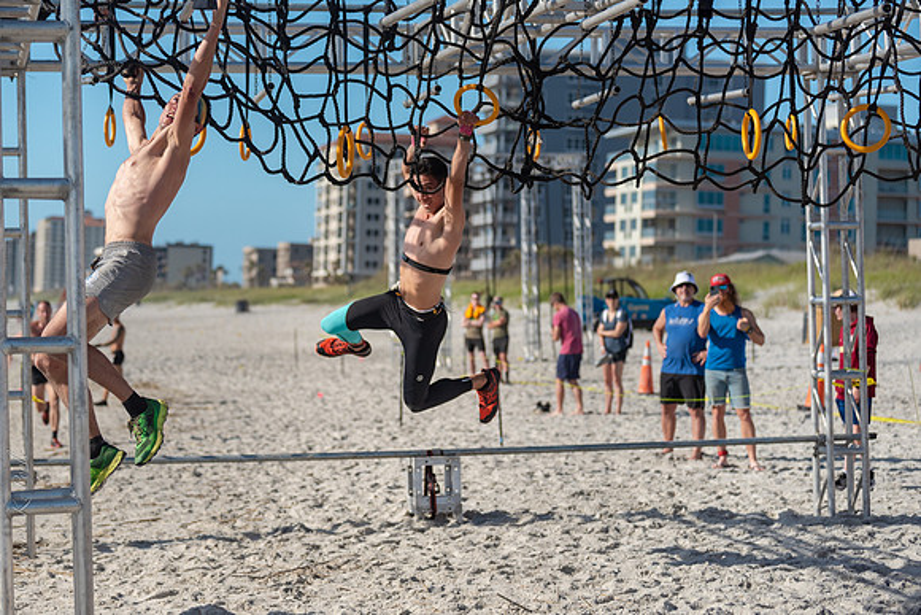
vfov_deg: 17.2
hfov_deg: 25.5
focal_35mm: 80
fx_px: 2037
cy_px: 288
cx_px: 429
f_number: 2.8
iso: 280
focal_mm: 70
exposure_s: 1/4000
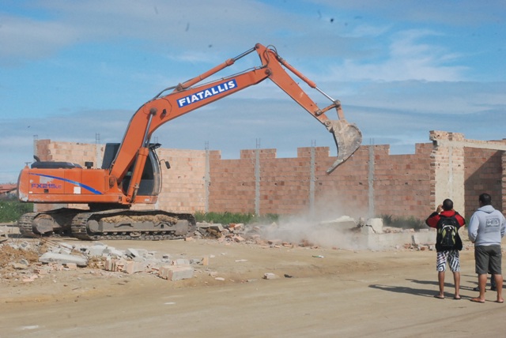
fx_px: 971
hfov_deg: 29.2
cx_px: 253
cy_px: 169
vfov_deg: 19.8
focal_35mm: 69
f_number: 16
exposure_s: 1/1000
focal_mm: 46
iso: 1600
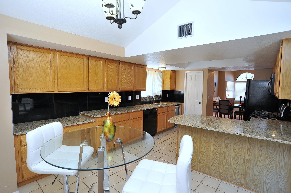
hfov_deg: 90.0
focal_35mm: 18
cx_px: 146
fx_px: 145
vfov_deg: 67.3
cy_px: 96
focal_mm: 18
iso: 1000
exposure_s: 1/30
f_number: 8
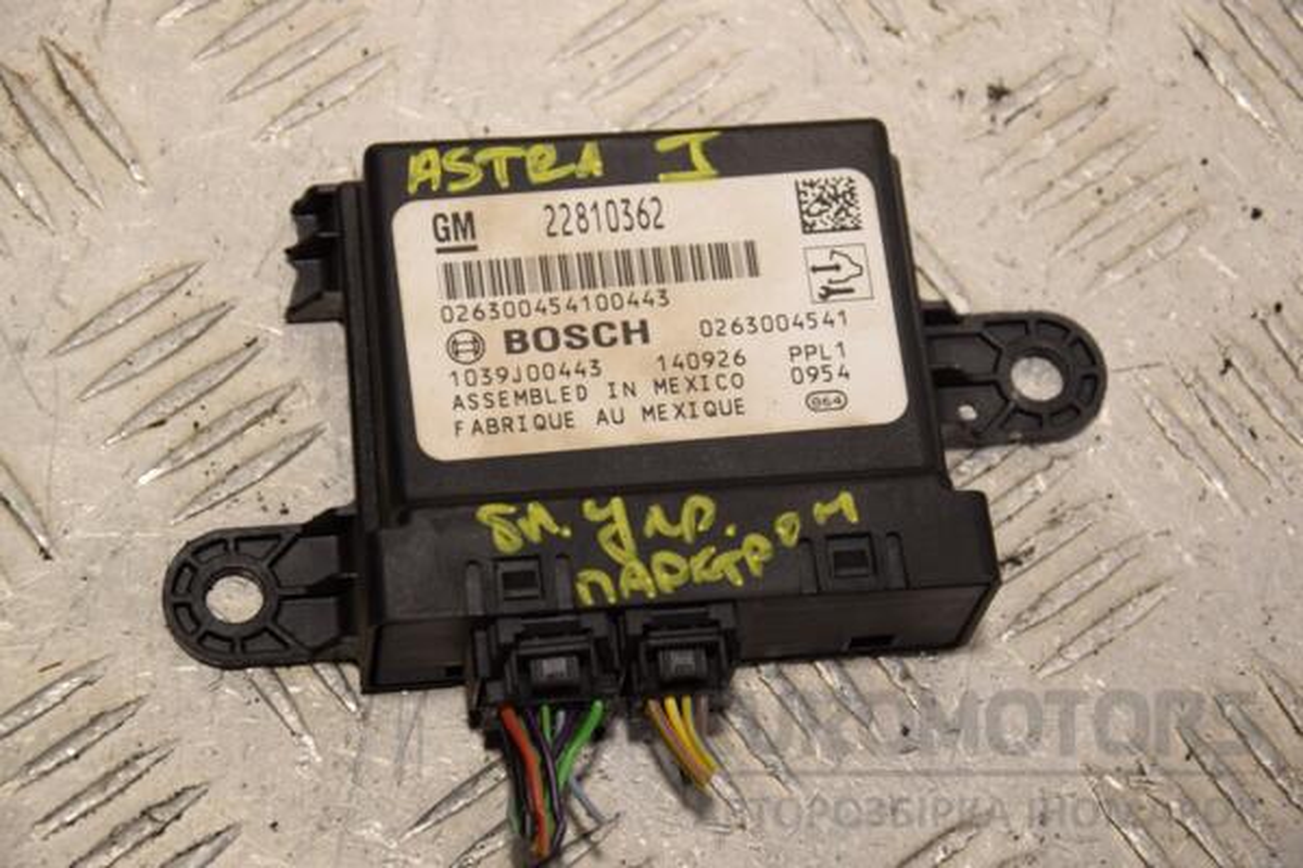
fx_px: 4343
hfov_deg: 17.1
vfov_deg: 11.4
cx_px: 652
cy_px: 434
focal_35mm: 120
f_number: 6.3
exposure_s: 1/160
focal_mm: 80
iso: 400
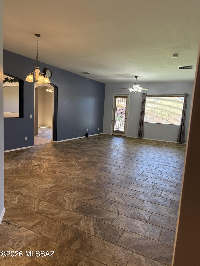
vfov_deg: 71.6
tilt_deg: -6.0
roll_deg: -3.6
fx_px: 185
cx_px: 100
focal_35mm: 24
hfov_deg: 56.8
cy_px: 133
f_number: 1.78
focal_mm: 6.76
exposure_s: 1/128
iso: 200
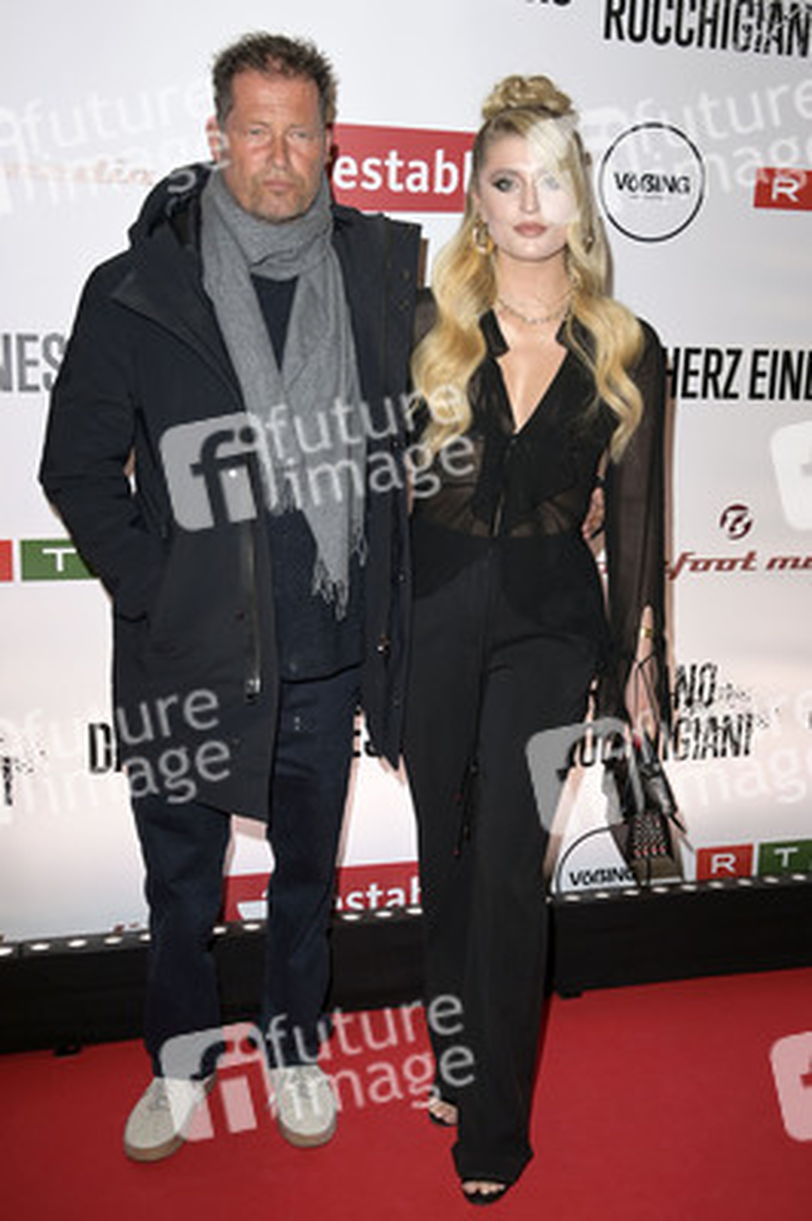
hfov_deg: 38.8
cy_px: 610
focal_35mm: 34
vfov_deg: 55.8
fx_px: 1152
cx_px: 406
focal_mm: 34
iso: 500
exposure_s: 1/250
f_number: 5.6
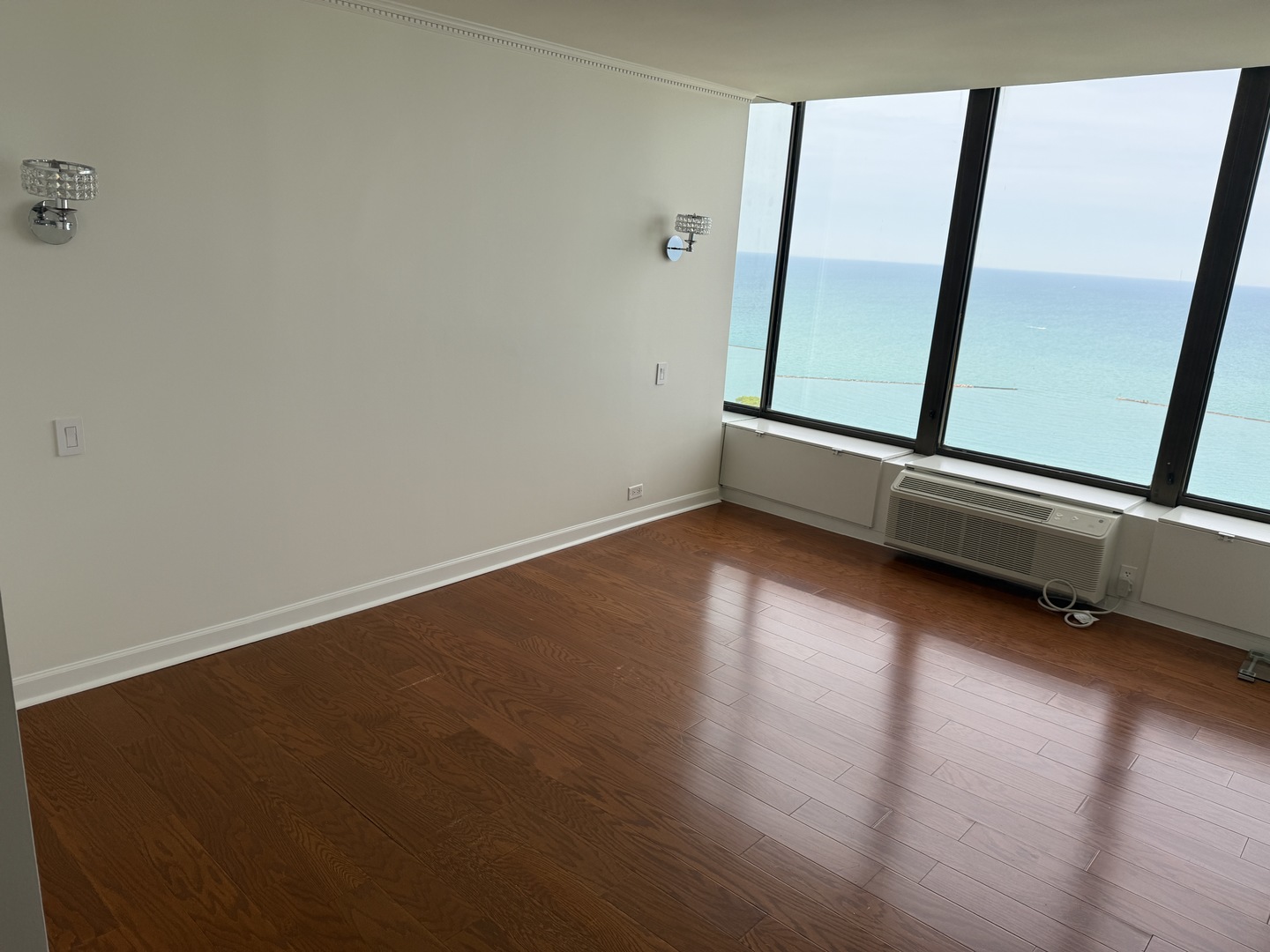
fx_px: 881
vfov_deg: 56.8
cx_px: 635
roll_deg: -4.3
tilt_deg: -13.8
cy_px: 476
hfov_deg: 71.6
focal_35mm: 24
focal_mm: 6.76
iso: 80
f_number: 1.78
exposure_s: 1/1046
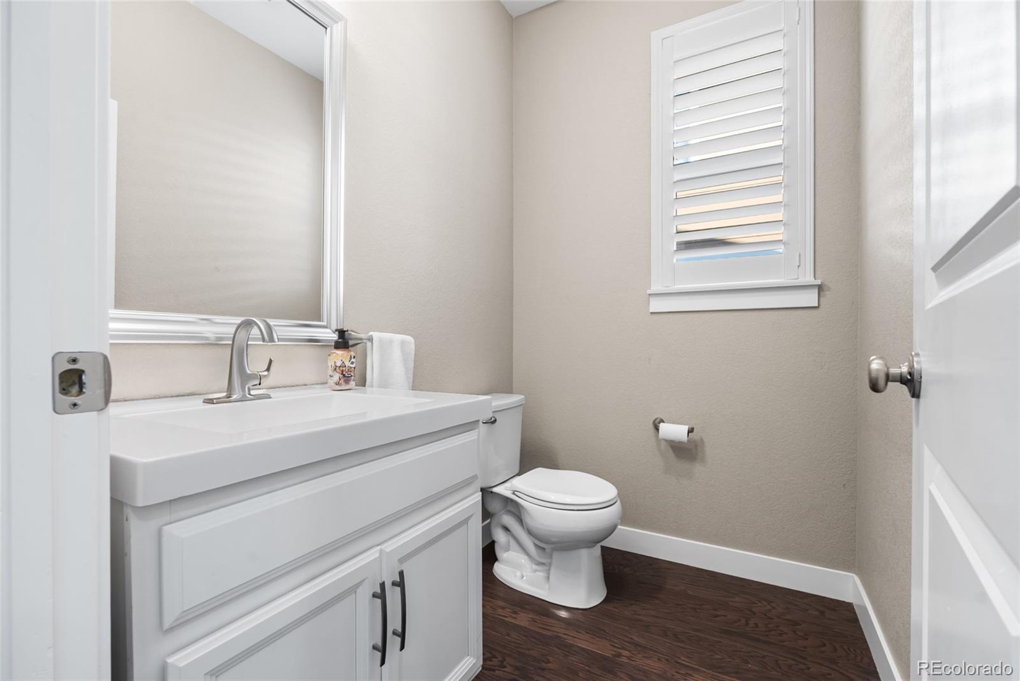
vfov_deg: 73.8
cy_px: 340
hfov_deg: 96.7
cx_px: 510
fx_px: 453
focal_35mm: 16
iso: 200
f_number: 8
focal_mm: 16
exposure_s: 1/1.25
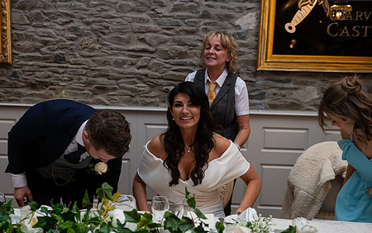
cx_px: 159
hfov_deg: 47.0
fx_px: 426
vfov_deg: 30.5
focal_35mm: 42
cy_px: 143
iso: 640
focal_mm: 32
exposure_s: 1/160
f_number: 3.5
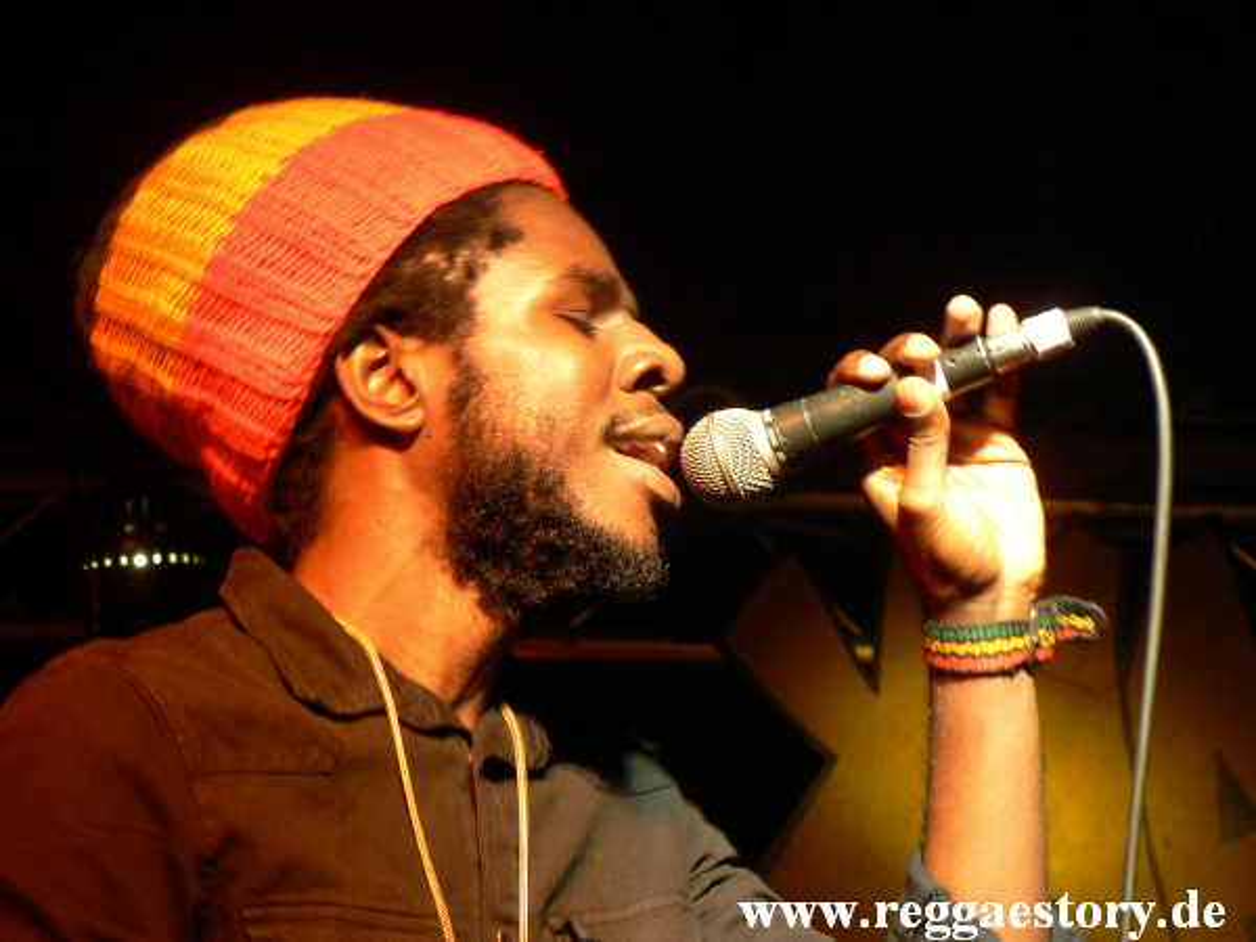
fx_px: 3846
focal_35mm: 106
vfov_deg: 14.0
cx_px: 628
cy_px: 471
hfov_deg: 18.5
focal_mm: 18.2
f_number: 3.2
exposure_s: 1/30
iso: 150
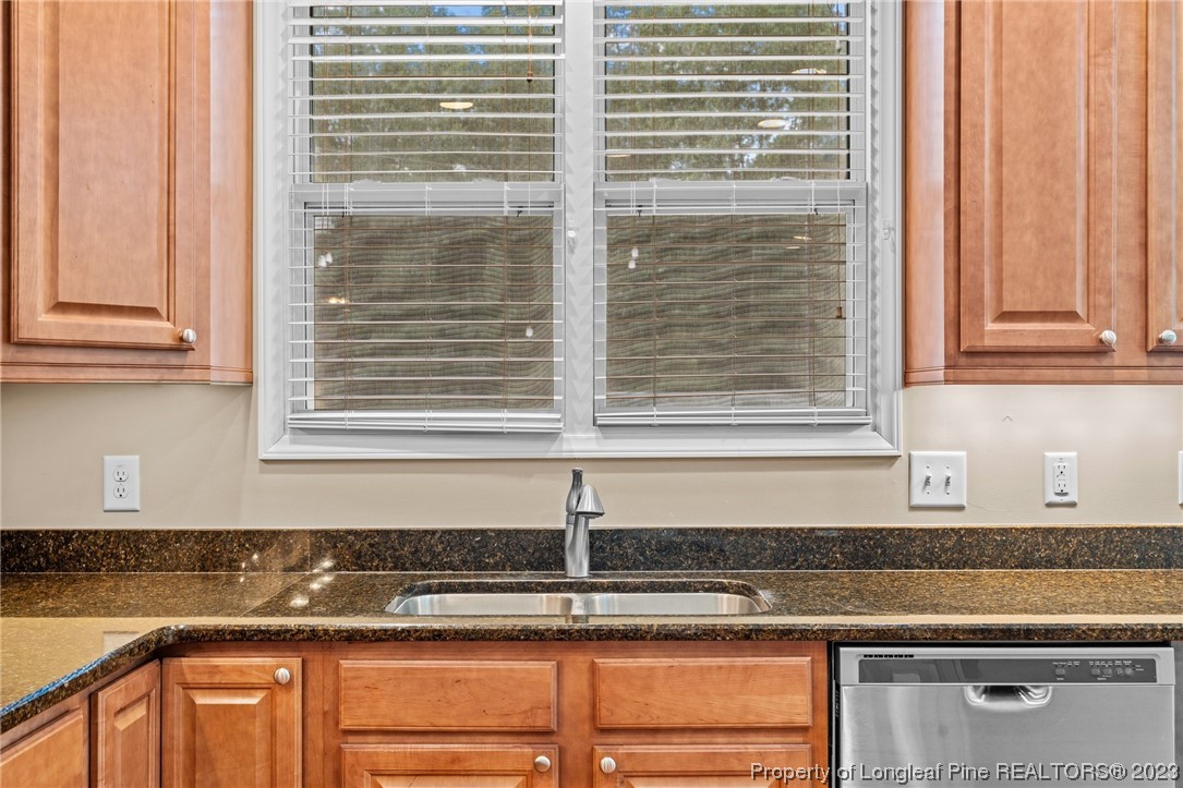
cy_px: 394
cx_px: 592
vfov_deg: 37.8
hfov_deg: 54.4
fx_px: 1150
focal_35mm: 35
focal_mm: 35
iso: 250
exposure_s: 1.6
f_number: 8
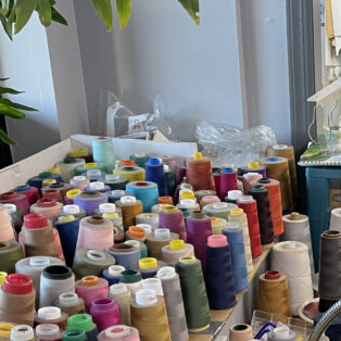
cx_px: 364
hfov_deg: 22.0
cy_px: 305
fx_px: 836
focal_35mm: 75
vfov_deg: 22.5
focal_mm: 4.2
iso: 100
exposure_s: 1/60
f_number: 1.6
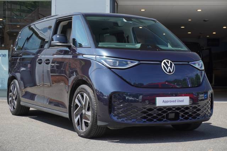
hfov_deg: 31.2
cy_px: 76
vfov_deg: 21.1
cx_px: 114
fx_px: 406
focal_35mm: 64
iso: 400
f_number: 5.6
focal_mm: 43
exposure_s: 1/640
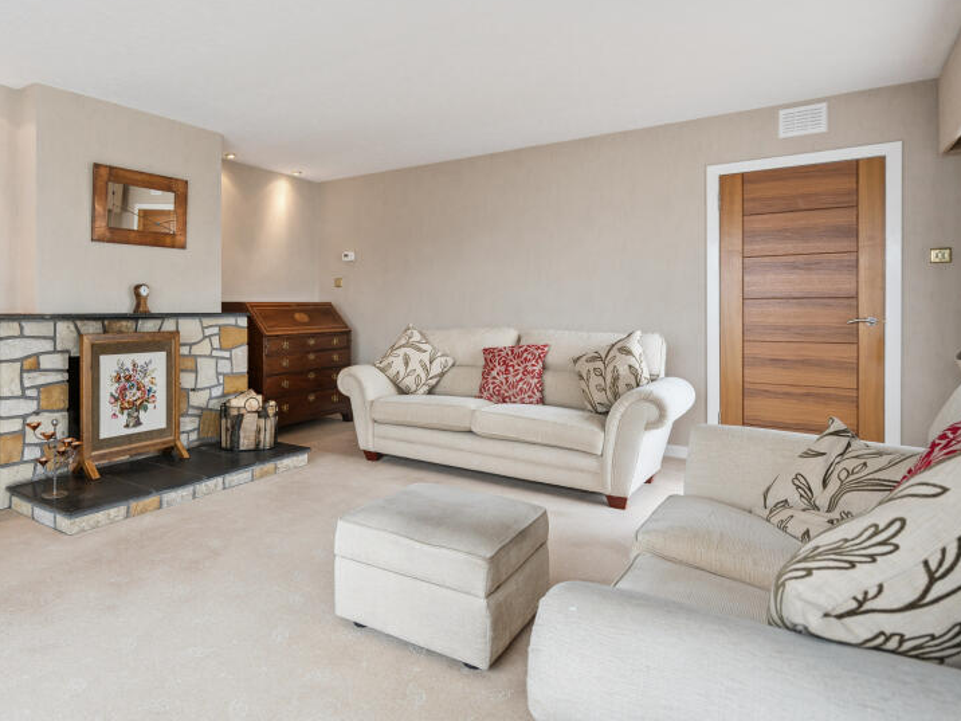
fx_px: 611
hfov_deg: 73.4
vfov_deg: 60.9
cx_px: 299
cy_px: 320
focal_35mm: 22
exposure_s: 1/100
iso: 320
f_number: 4
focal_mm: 16
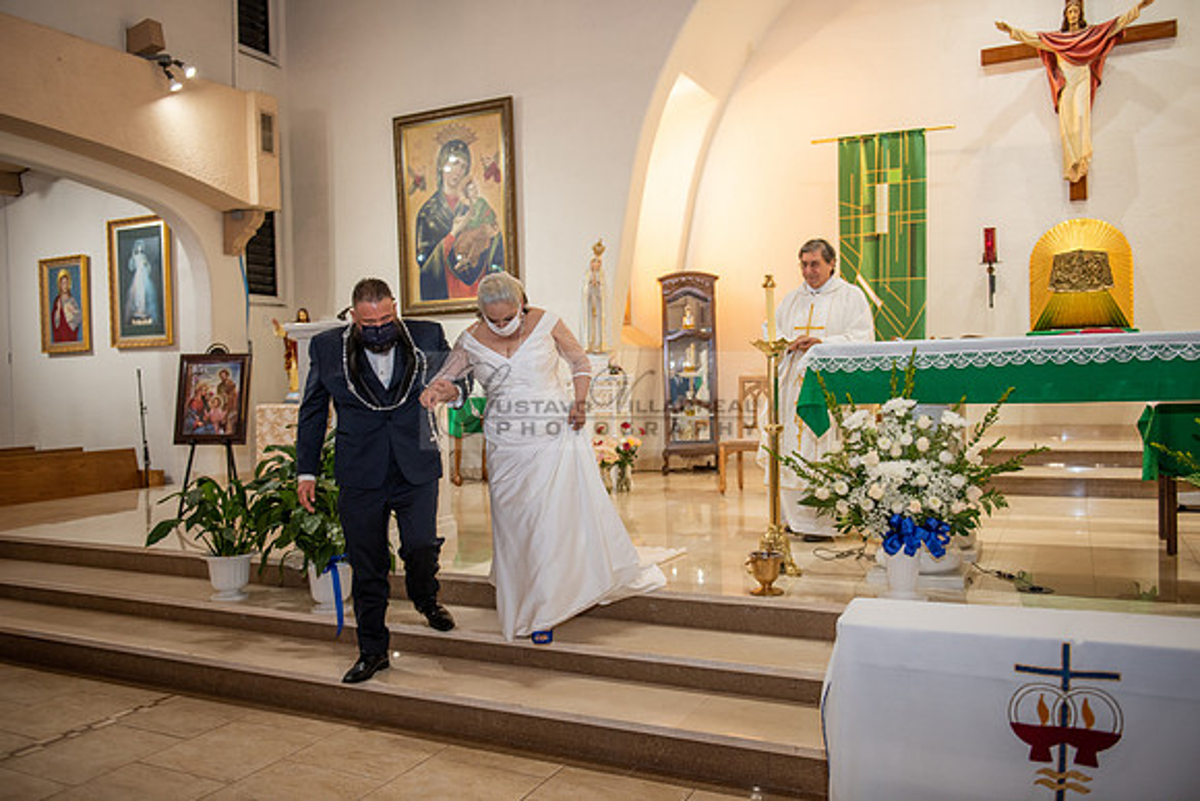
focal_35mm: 29
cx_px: 600
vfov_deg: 45.0
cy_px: 400
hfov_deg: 63.6
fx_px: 967
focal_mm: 29
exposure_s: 1/160
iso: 1000
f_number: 2.8
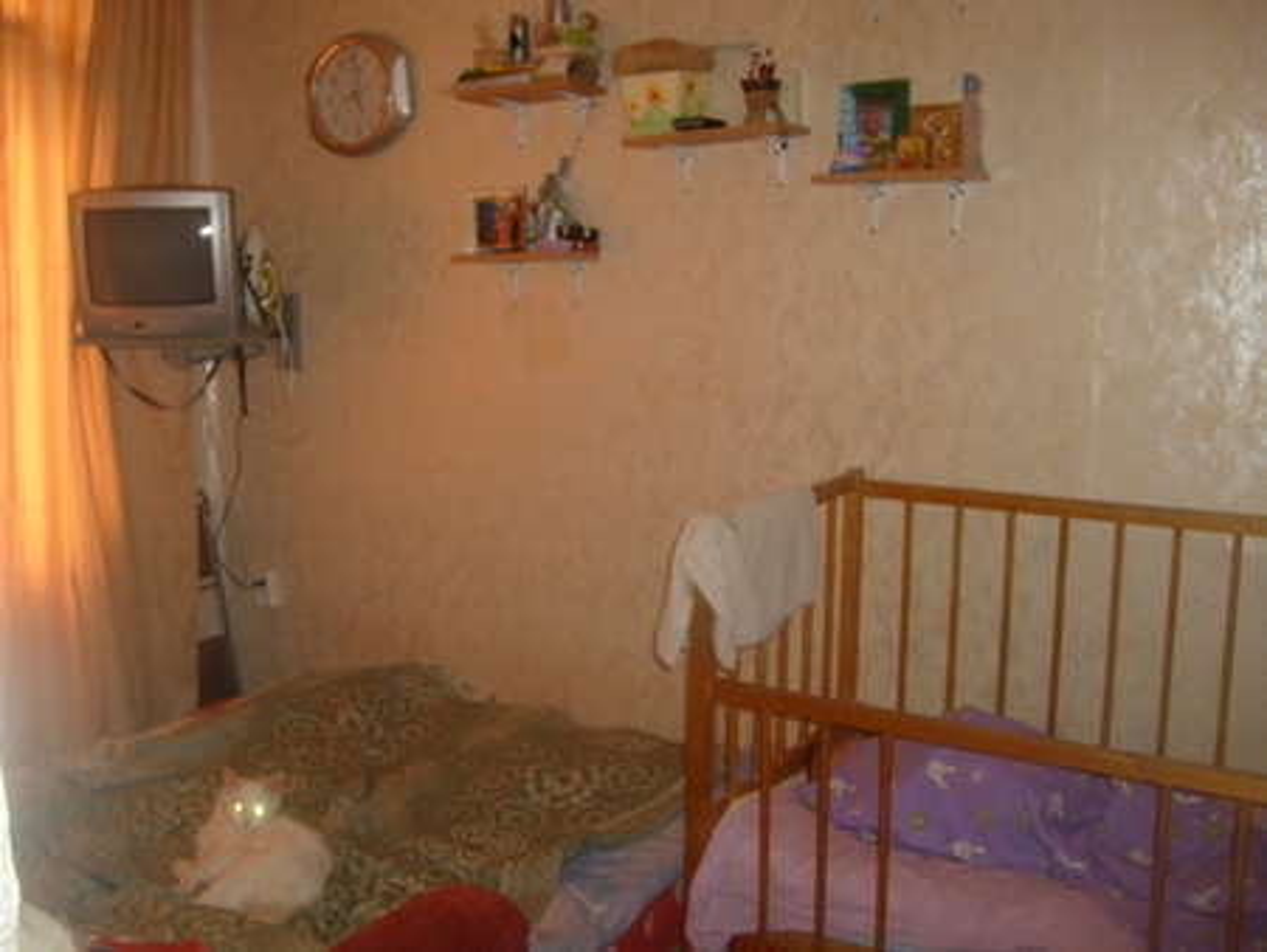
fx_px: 1282
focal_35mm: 35
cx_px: 634
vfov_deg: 40.7
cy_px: 476
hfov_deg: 52.6
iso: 100
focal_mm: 5.8
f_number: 2.8
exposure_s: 1/45
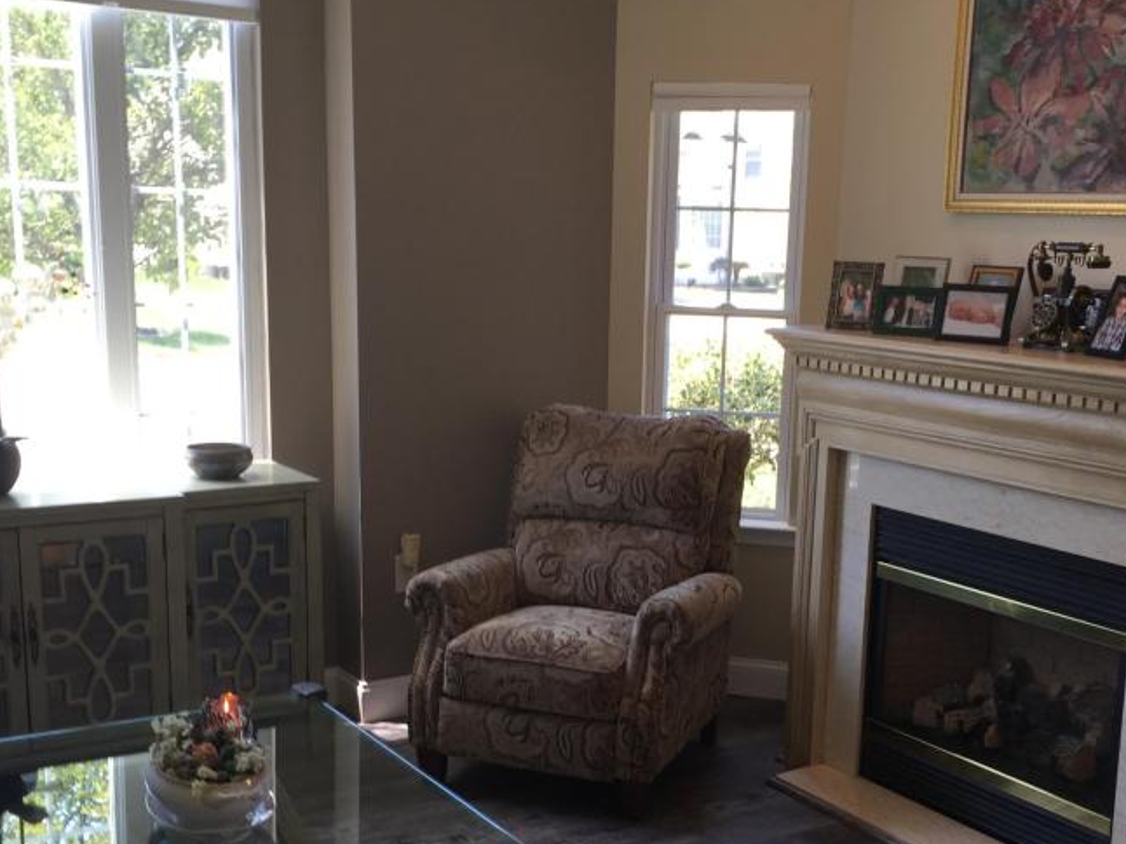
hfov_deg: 41.2
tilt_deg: -12.6
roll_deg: -2.1
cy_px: 589
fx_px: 1496
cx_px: 636
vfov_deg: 31.2
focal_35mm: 46
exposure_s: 1/60
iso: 32
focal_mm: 4.15
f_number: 2.2
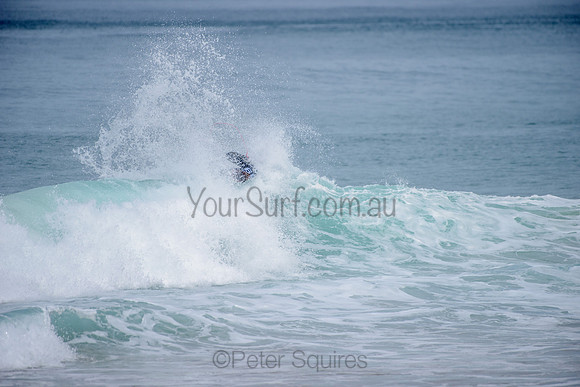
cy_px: 194
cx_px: 290
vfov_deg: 2.8
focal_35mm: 500
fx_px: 8057
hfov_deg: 4.1
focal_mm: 500
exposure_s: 1/2000
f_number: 5.6
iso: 160
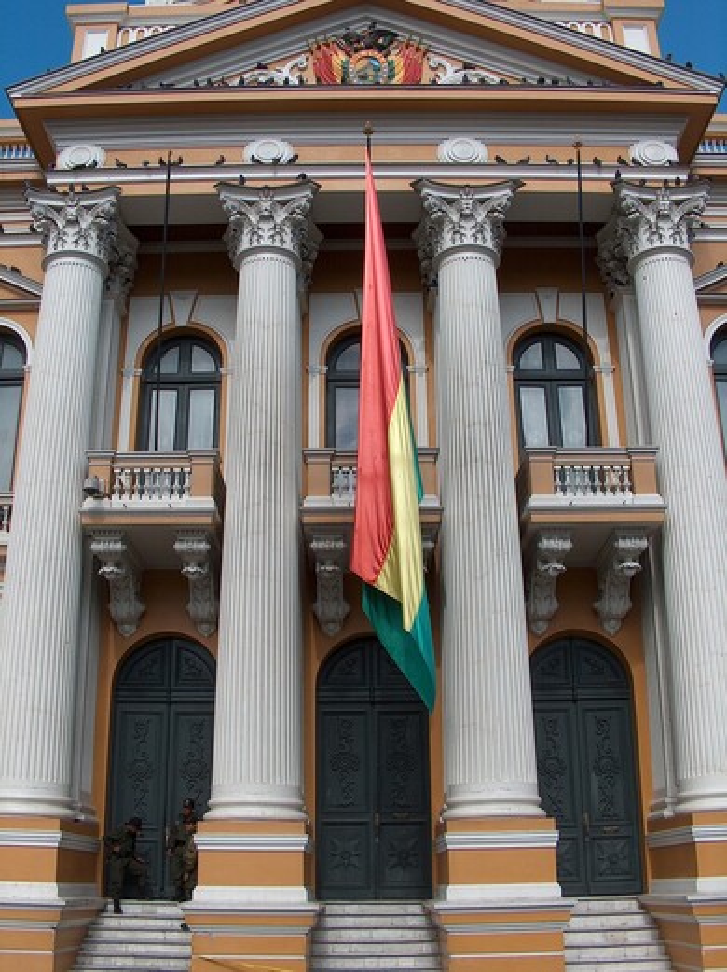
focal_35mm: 37
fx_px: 1037
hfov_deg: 38.6
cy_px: 486
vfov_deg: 50.2
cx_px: 364
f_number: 6.7
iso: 100
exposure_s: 1/168
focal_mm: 7.6
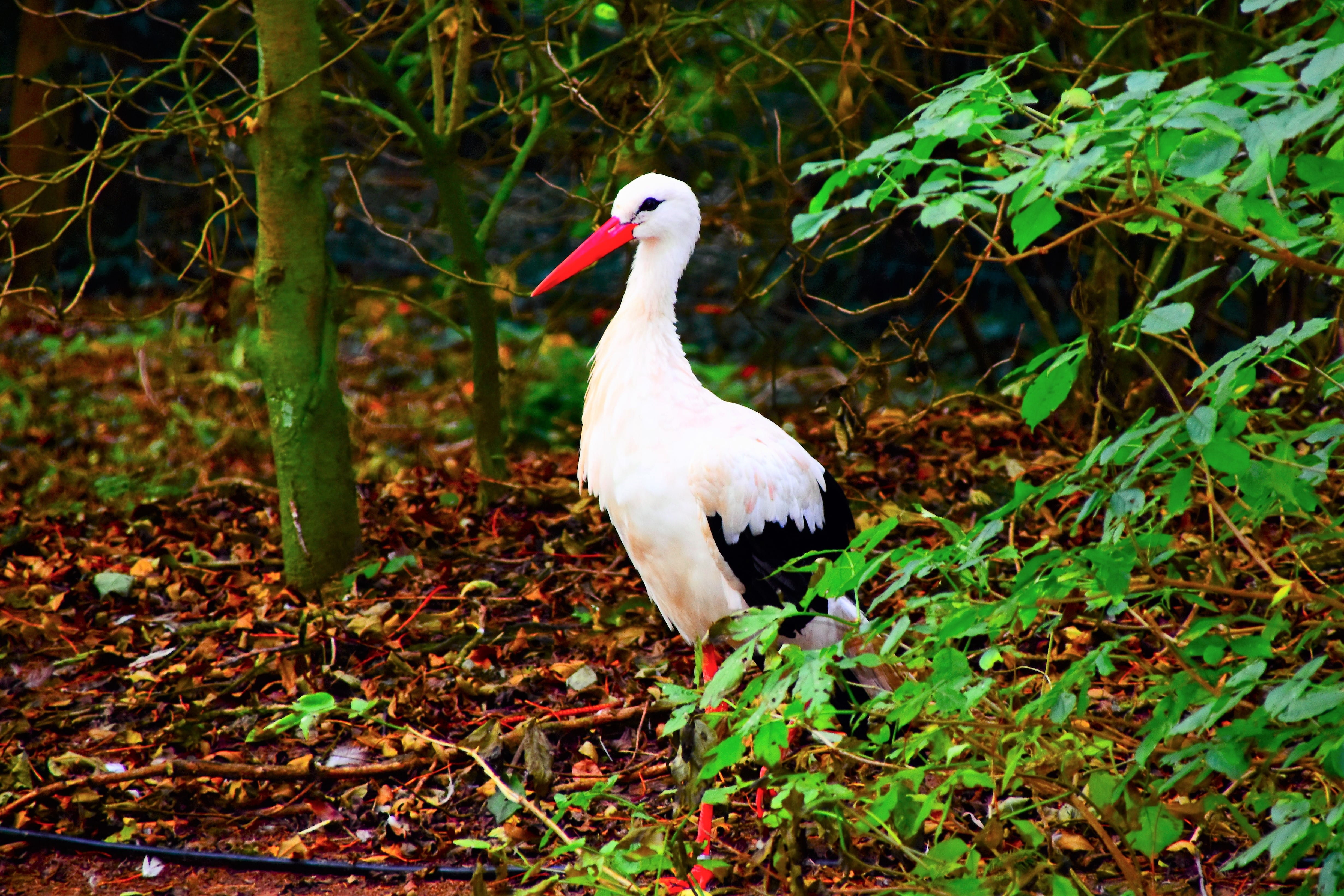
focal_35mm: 300
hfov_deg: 6.9
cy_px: 448
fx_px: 11198
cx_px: 672
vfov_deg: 4.6
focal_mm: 200
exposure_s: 1/80
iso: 800
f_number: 6.3
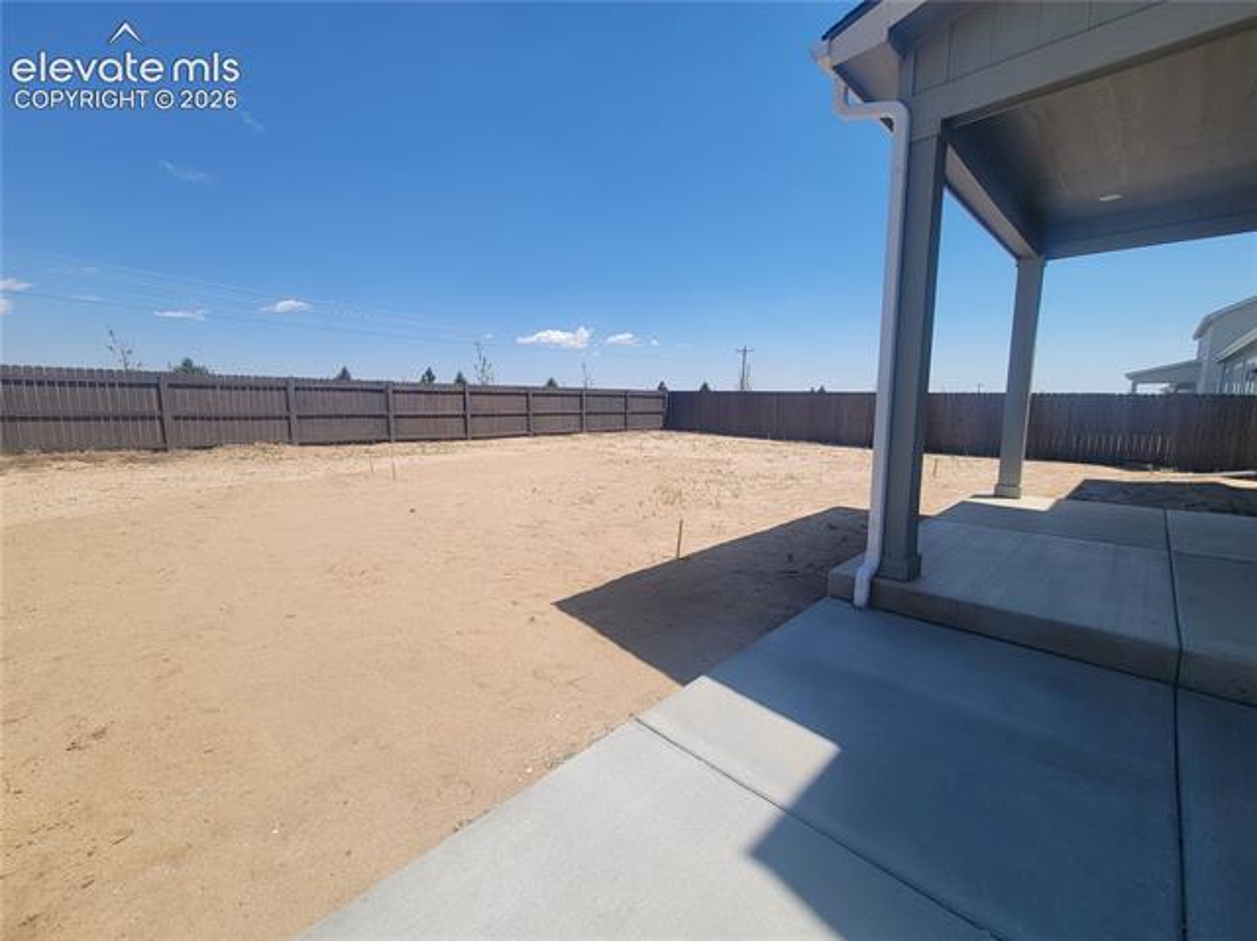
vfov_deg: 89.8
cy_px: 470
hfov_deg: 106.2
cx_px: 628
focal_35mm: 13
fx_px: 472
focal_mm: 2.2
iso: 50
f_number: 2.2
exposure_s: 1/2010
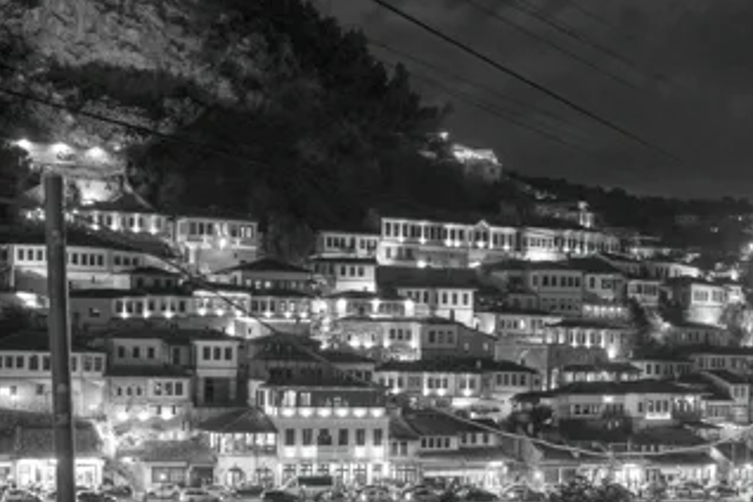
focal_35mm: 66
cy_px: 393
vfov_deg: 20.4
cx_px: 529
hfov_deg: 30.2
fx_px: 1380
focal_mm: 35
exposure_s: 1/30
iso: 2500
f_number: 2.8
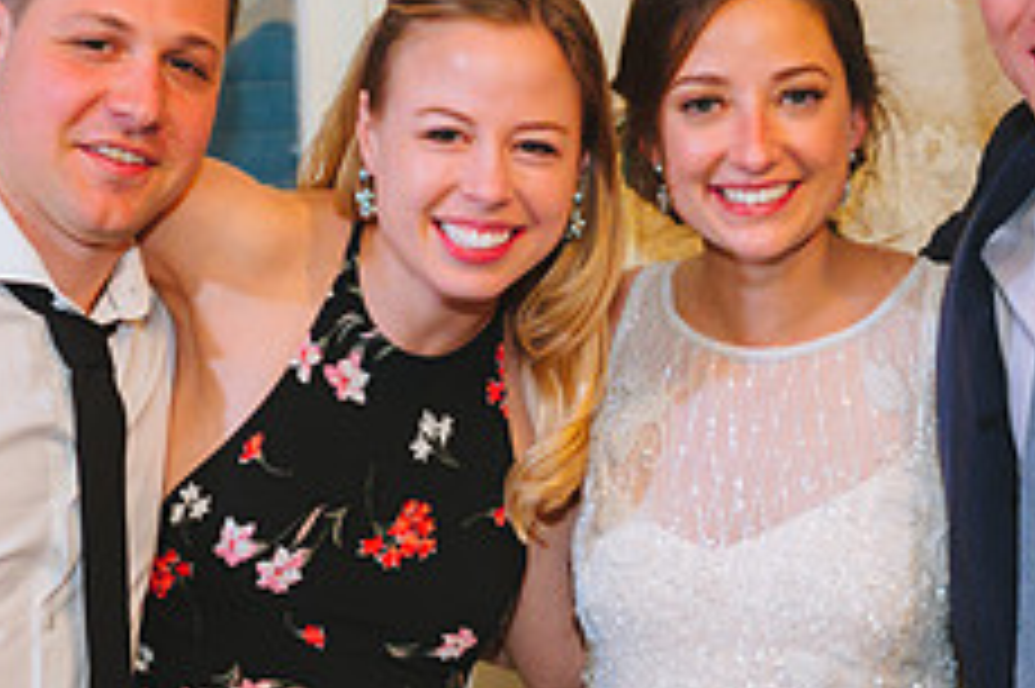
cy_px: 481
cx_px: 486
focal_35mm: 126
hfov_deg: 16.3
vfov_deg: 10.8
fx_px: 3620
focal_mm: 50
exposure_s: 1/80
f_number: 2.8
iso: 2000
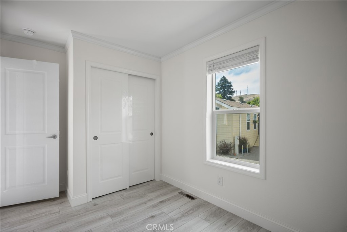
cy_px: 116
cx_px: 174
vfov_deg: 73.8
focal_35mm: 16
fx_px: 154
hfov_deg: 96.7
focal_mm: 16
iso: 200
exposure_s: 1/8
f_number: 6.3
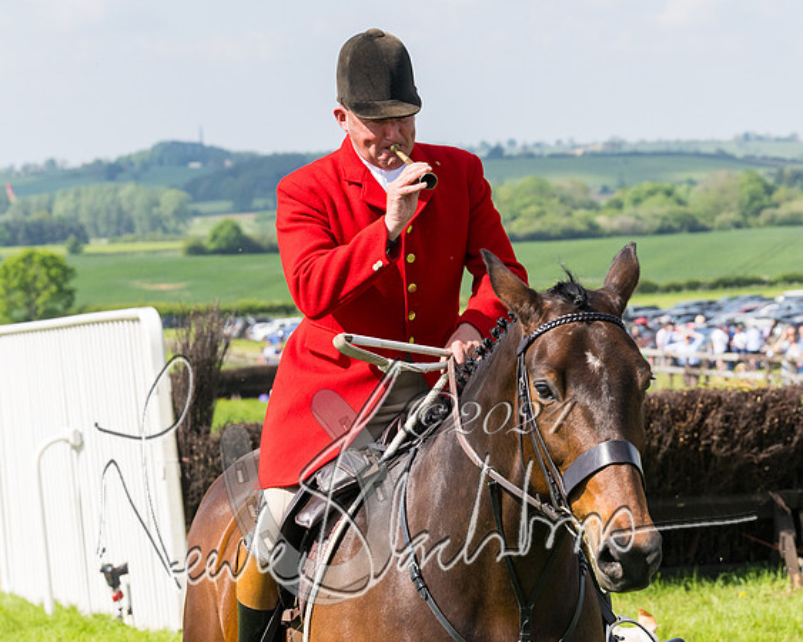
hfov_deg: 12.5
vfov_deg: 10.0
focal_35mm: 155
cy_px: 279
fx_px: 3679
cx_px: 454
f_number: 5
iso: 400
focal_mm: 70
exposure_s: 1/2000
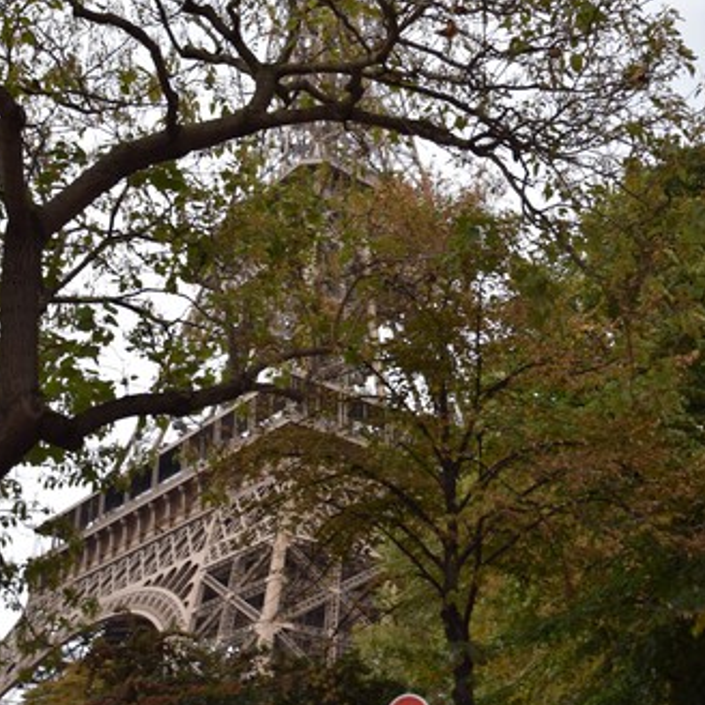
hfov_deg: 40.0
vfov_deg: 39.6
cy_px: 245
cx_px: 395
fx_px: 968
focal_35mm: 42
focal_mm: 18
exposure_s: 1/60
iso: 400
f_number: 4
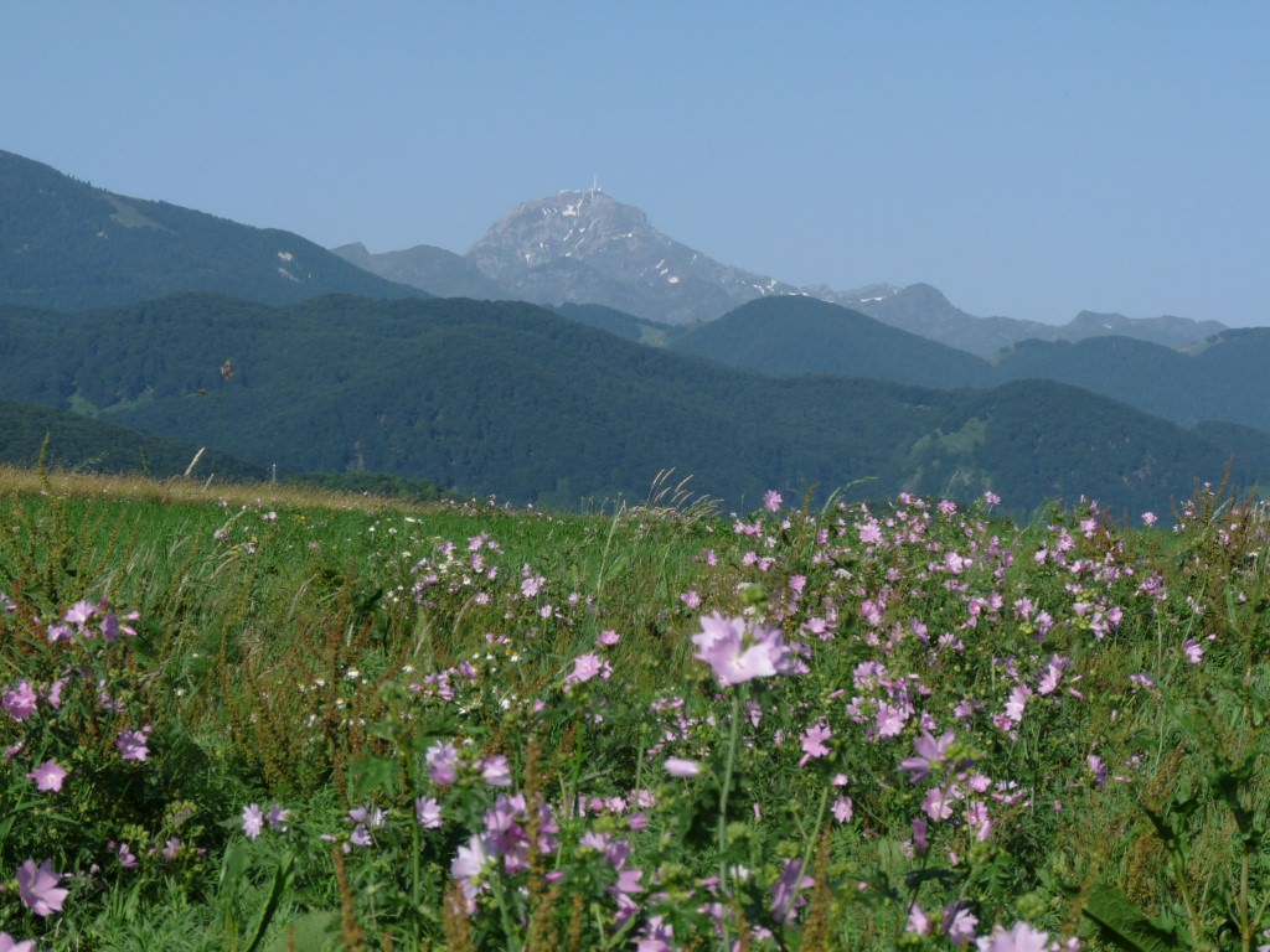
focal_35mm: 113
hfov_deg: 17.4
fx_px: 4146
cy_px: 476
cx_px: 635
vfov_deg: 13.1
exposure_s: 1/500
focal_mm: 20.1
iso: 100
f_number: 7.1
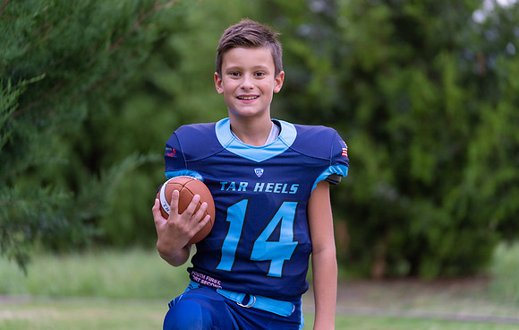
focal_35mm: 141
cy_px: 151
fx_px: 2005
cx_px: 270
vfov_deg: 9.4
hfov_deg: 14.7
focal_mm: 133
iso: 800
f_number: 2.8
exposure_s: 1/320
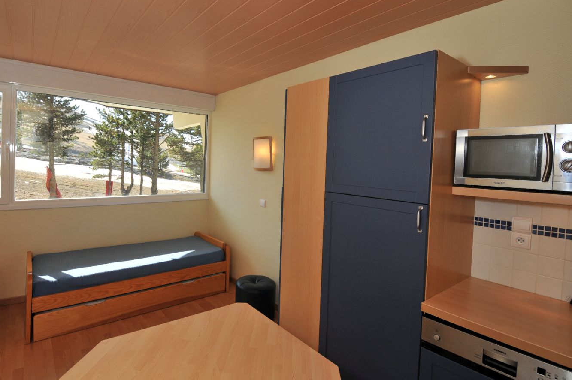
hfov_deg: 89.1
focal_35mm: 18
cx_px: 234
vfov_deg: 67.1
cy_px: 168
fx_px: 286
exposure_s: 1/200
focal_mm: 10
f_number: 7.1
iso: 200
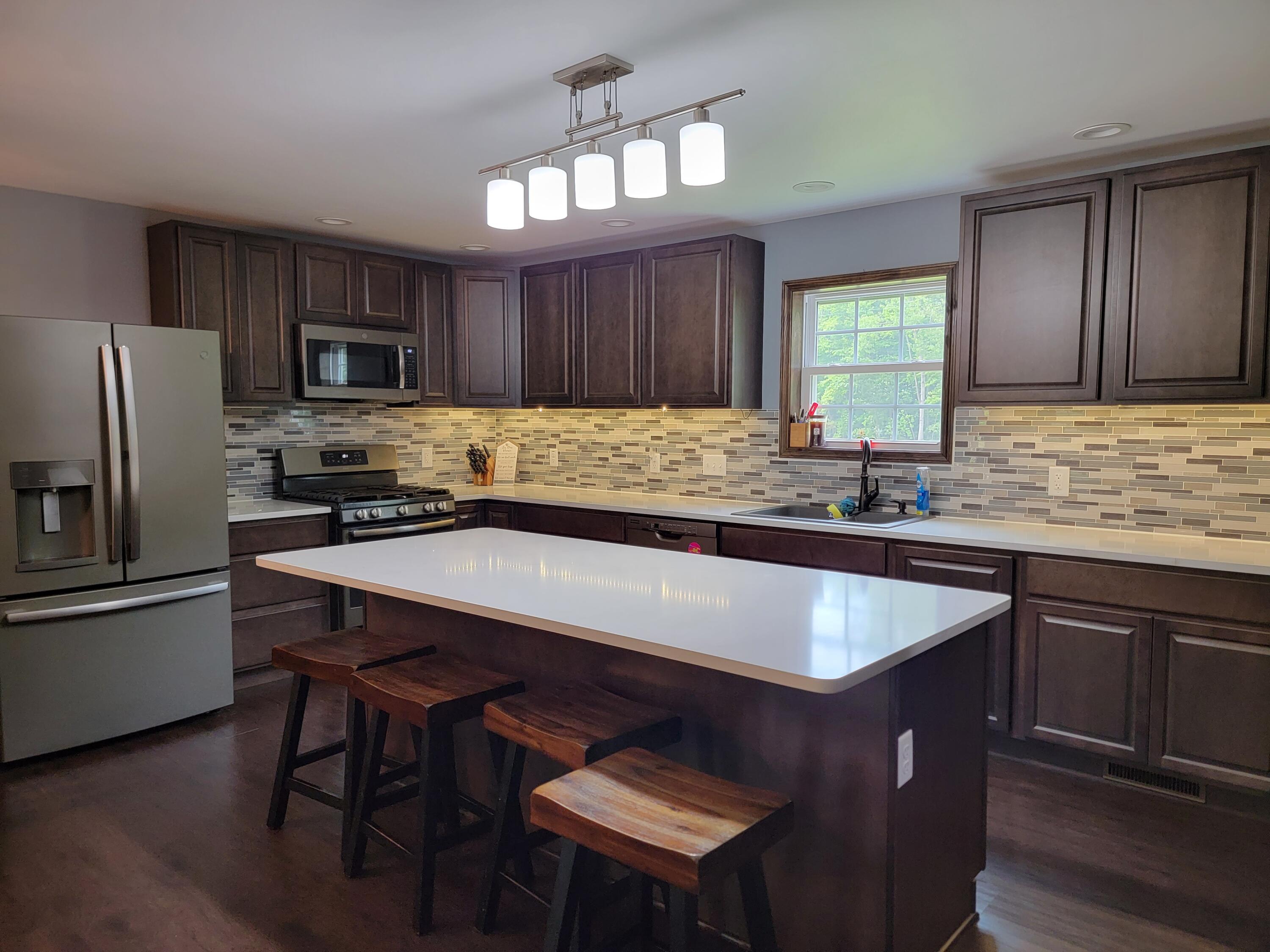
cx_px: 635
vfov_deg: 56.8
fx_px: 881
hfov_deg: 71.6
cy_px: 476
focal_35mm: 24
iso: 200
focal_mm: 6.7
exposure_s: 1/120
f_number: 1.8
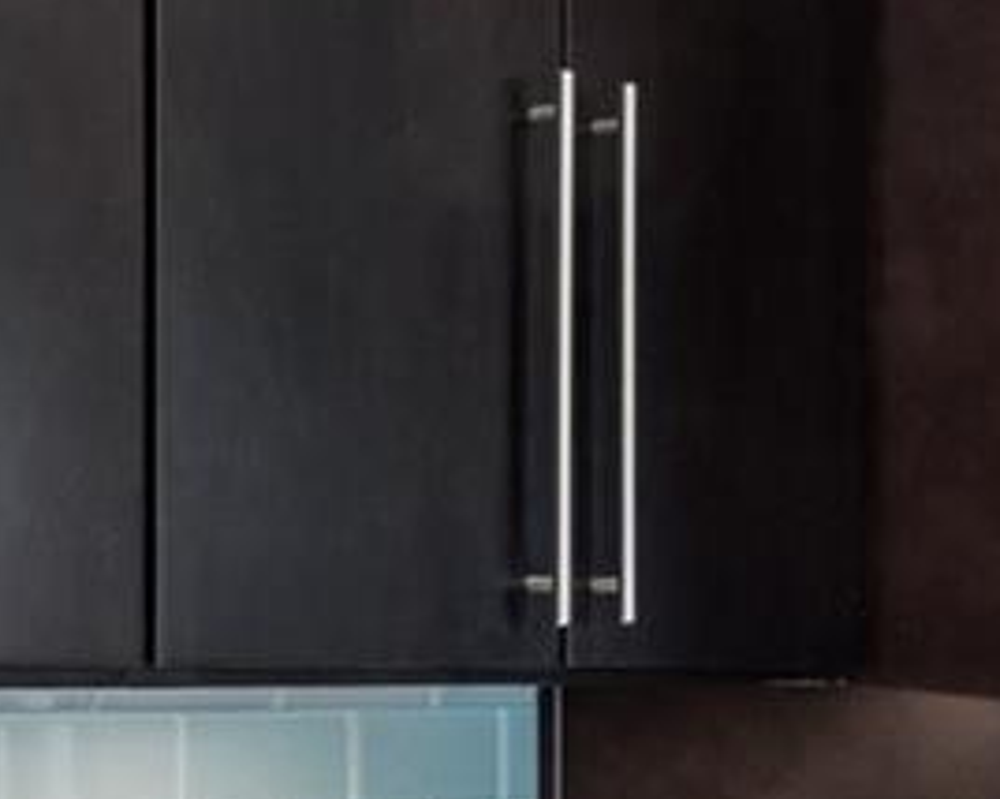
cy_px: 754
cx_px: 1164
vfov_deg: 17.9
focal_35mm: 84
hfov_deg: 21.3
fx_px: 2484
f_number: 7.1
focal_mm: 10
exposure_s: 1/1.25
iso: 400
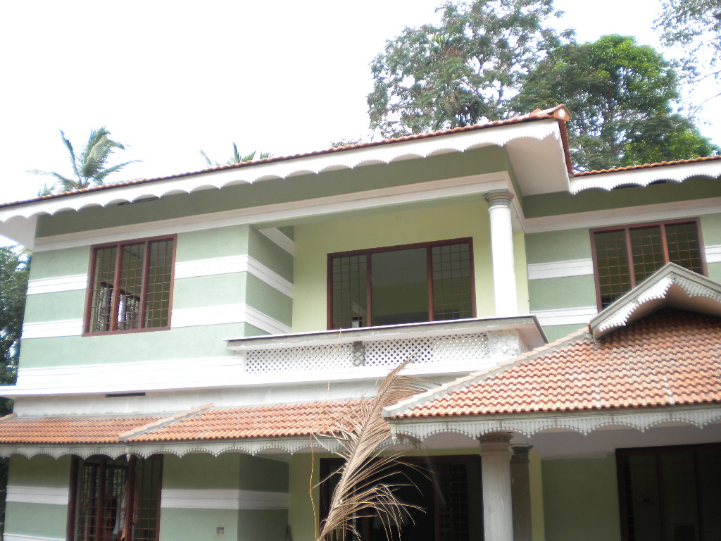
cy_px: 270
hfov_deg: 52.6
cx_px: 360
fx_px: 729
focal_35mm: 35
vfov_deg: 40.7
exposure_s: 1/115
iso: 80
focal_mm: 6.3
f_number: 3.1
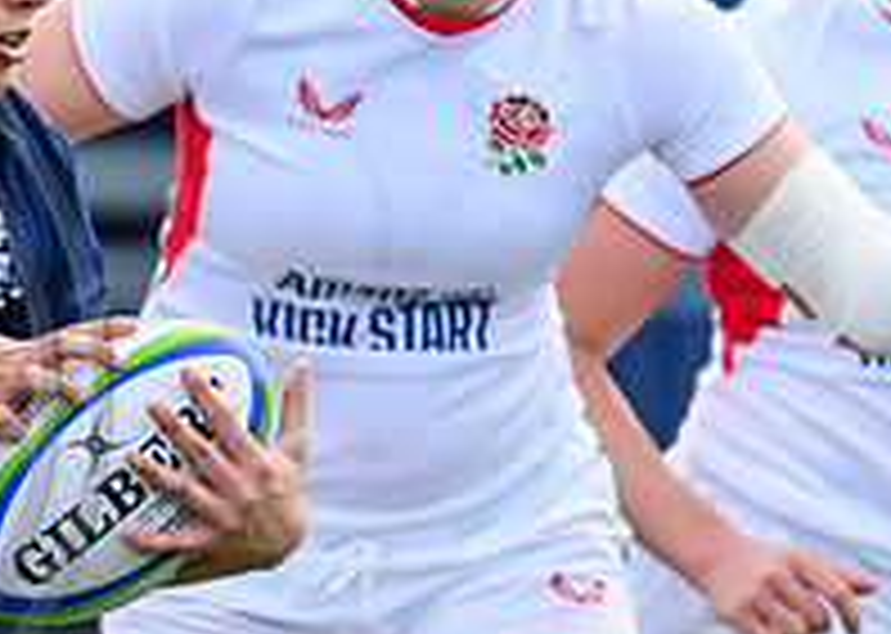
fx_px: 68128
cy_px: 488
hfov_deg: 0.7
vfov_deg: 0.5
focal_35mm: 2695
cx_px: -250
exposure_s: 1/1600
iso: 500
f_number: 4
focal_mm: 560
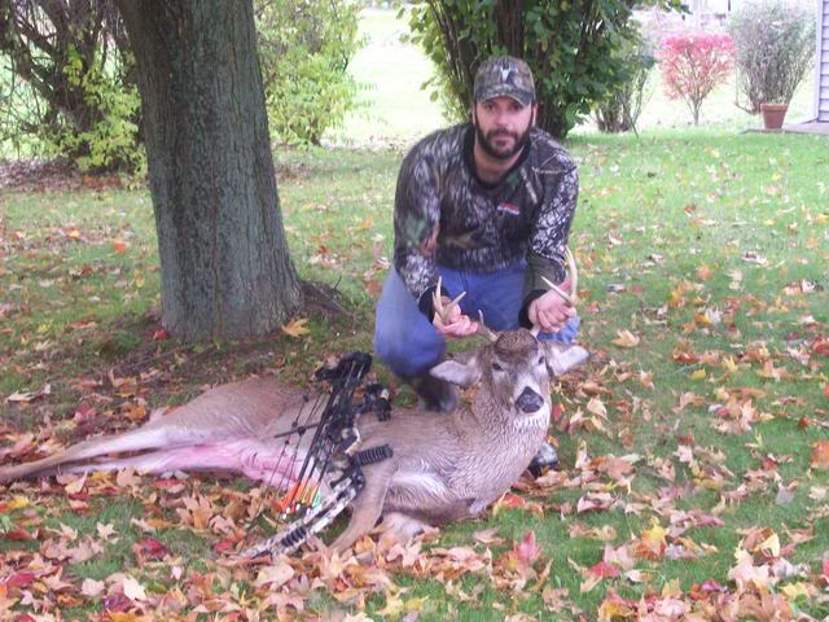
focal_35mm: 70
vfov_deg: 21.0
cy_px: 311
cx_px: 414
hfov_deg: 27.8
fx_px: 1676
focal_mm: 11.6
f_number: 3.8
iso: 160
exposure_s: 1/20.4
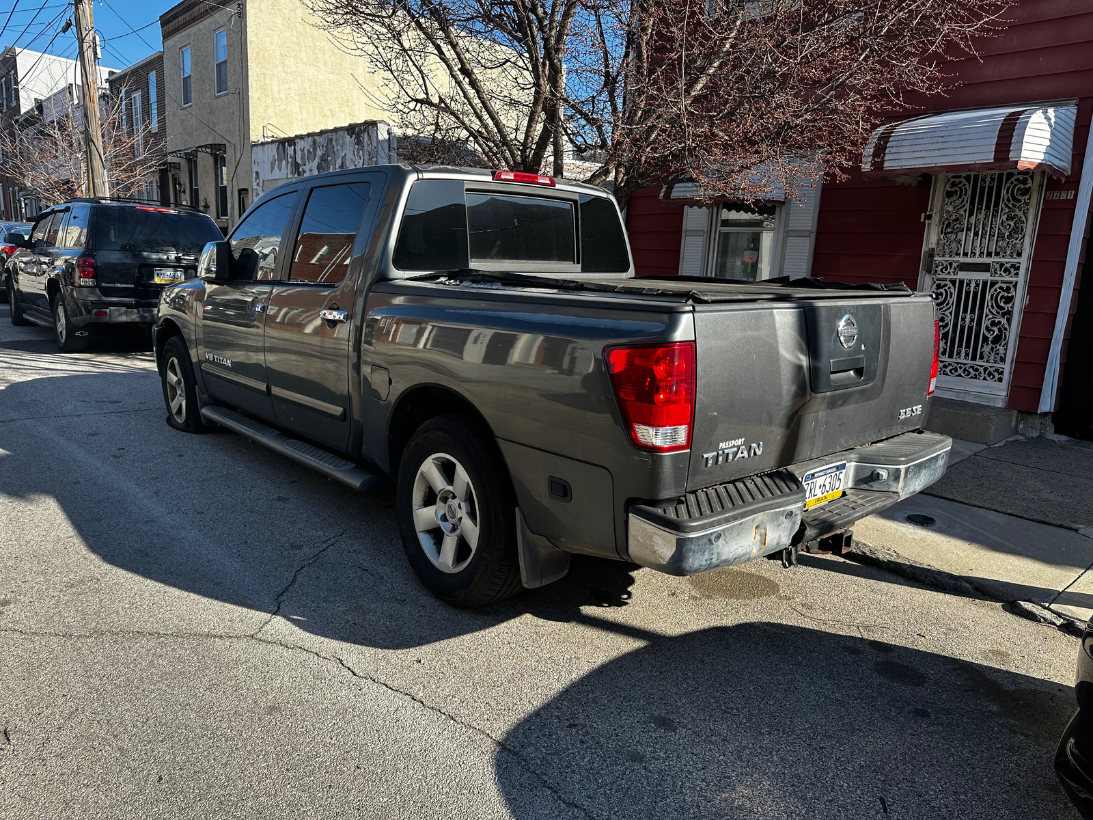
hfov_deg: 71.6
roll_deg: -4.9
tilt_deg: -13.2
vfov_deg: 56.8
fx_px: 758
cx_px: 546
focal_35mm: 24
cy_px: 410
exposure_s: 1/1949
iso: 80
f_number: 1.78
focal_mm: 6.86
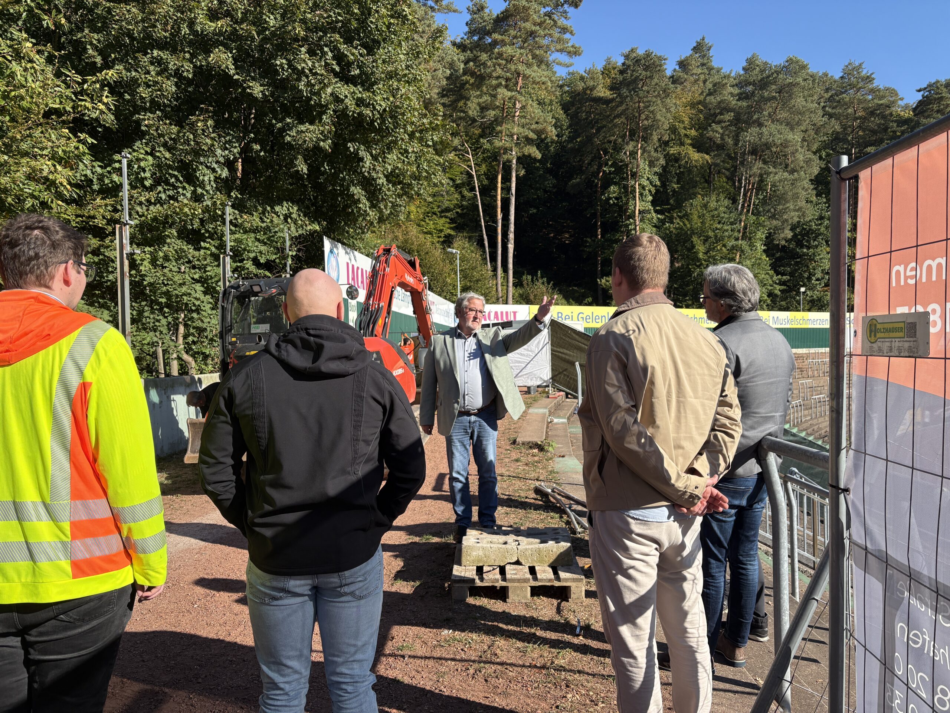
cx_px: 475
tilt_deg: +0.4
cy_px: 356
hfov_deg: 67.3
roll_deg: +1.6
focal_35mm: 26
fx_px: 714
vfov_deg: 53.1
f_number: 1.6
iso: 64
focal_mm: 5.96
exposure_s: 1/2639
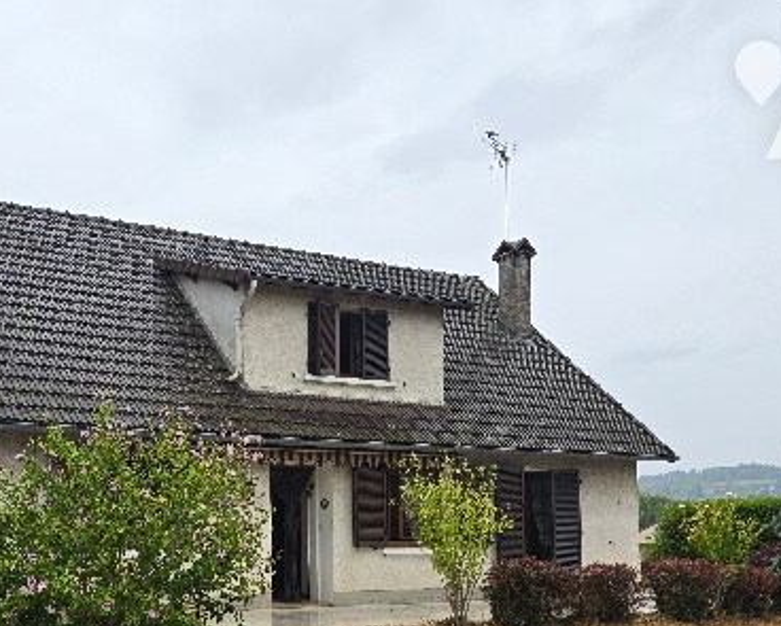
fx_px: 902
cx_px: 216
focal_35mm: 39
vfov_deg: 36.9
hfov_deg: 45.5
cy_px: 507
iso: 12
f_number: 1.7
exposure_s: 1/235
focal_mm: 6.3
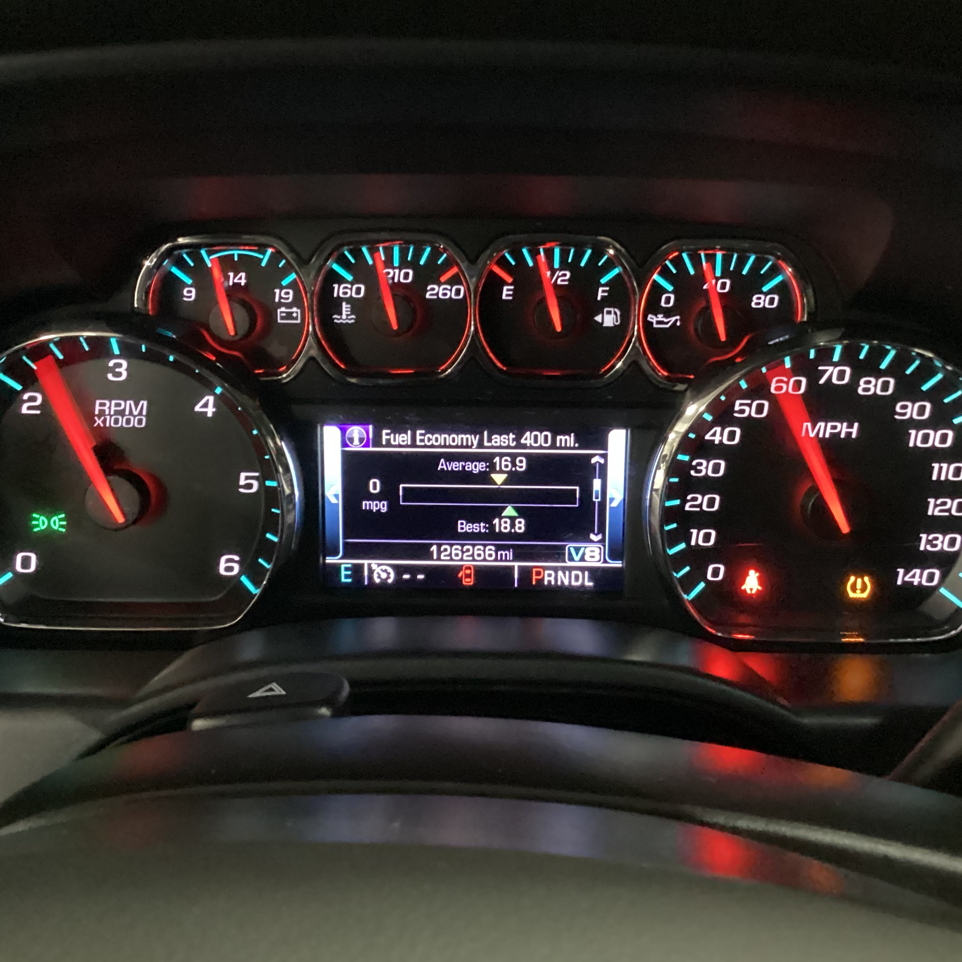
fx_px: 1226
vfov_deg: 42.8
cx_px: 485
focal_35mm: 39
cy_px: 462
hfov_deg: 42.8
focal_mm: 3.3
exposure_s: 1/15
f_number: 2.4
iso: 800
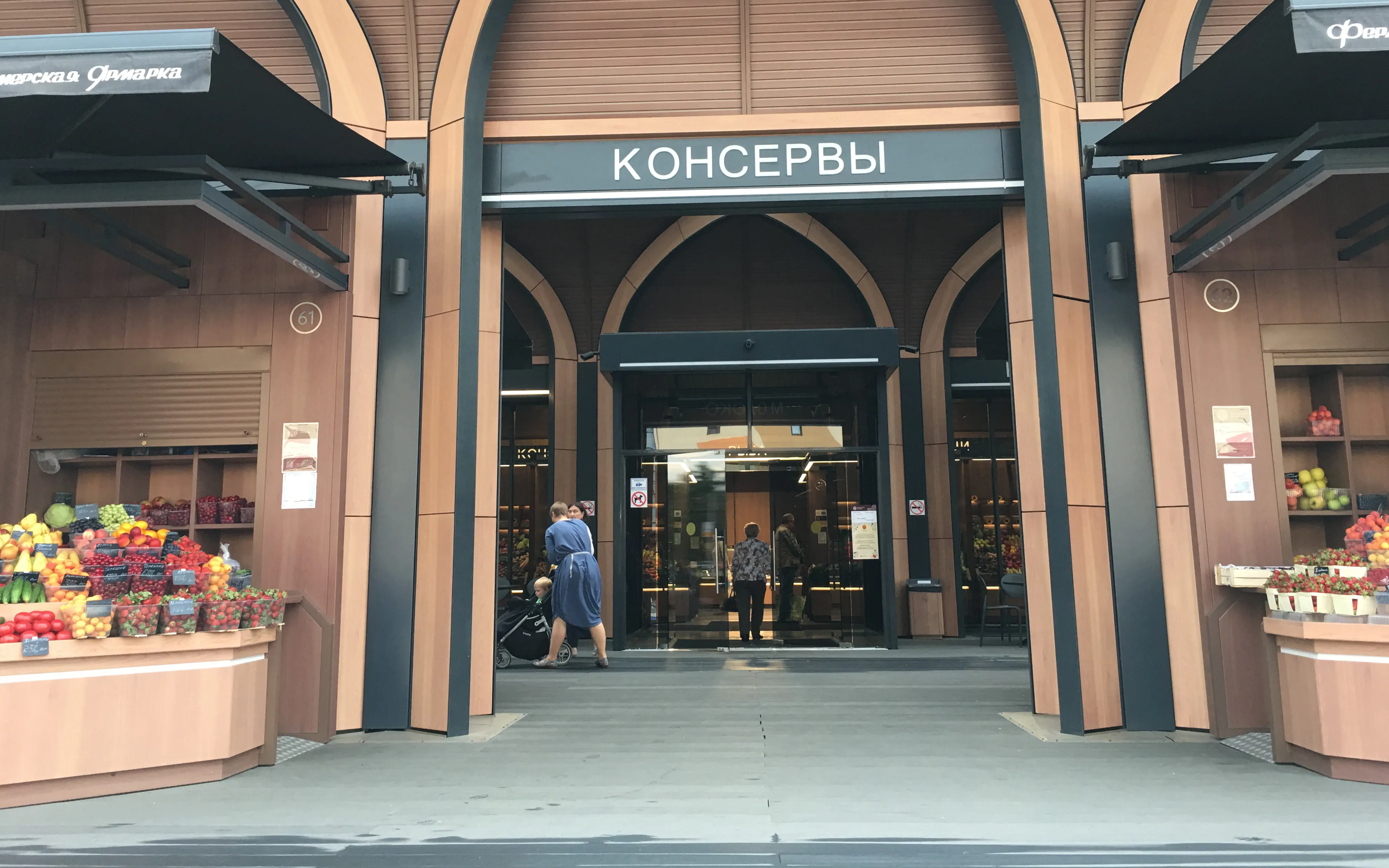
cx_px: 697
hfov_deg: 61.2
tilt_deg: +9.9
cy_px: 353
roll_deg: +0.1
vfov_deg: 40.4
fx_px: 1174
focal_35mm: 31
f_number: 2.2
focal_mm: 4.15
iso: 40
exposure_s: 1/33
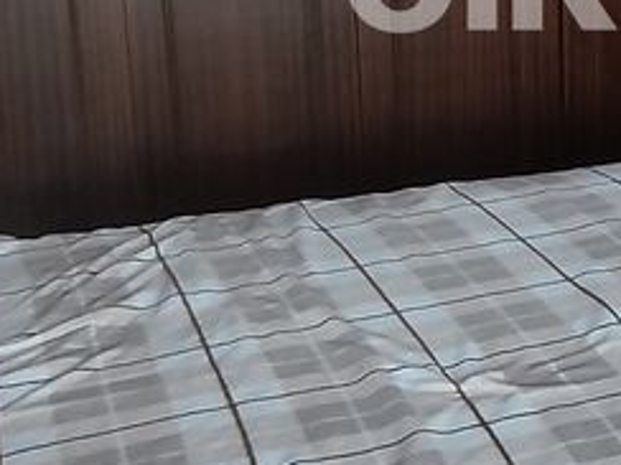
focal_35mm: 42
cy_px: -8
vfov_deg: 31.6
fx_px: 753
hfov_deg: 39.3
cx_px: 626
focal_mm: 1.65
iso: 110
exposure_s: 1/33.3
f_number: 2.2
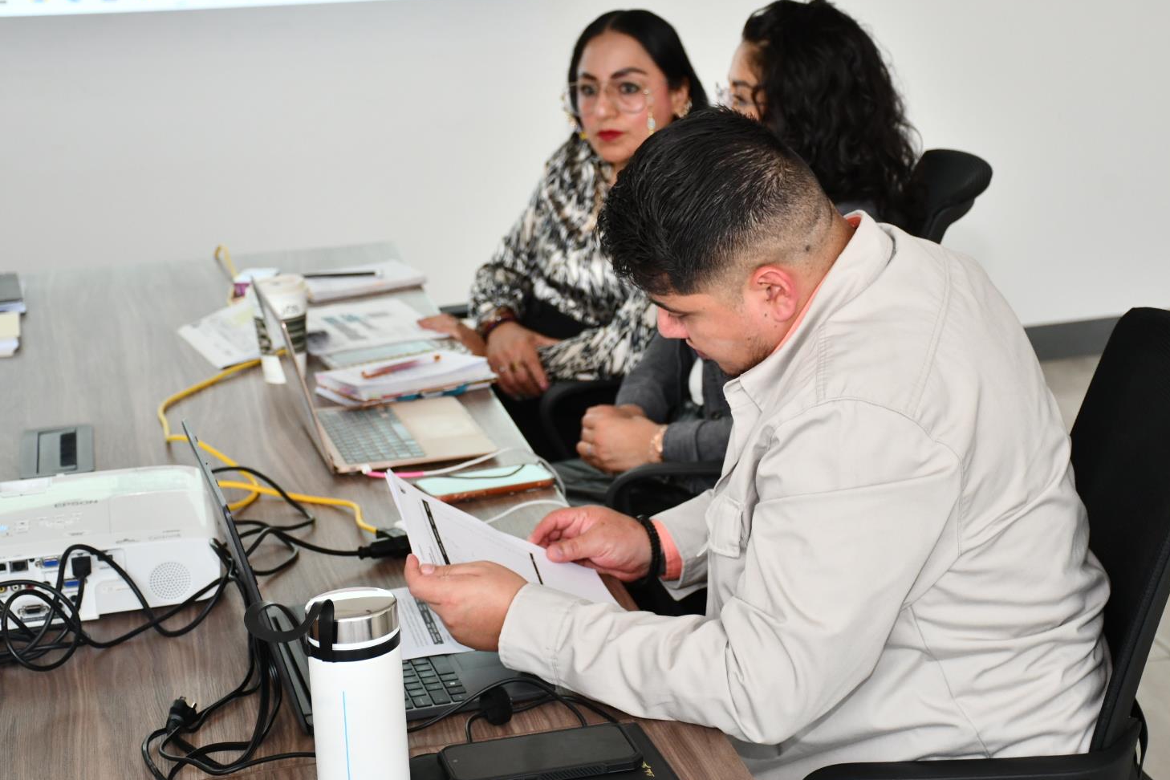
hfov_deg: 25.4
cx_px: 624
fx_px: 2600
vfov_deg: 17.1
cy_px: 360
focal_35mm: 80
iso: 1000
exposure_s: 1/60
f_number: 4.5
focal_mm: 48
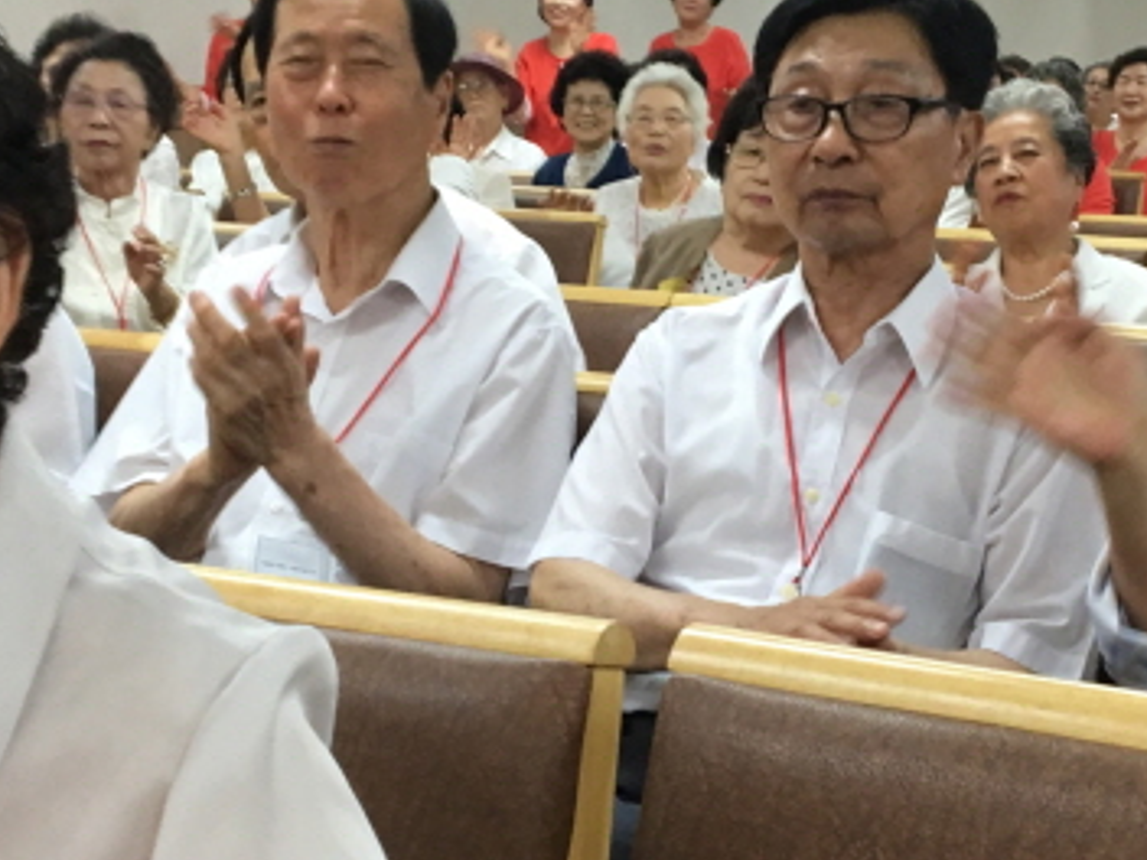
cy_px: 547
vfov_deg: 18.6
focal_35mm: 79
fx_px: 2618
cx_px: 655
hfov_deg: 24.7
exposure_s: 1/30
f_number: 2.2
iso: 80
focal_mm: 4.15
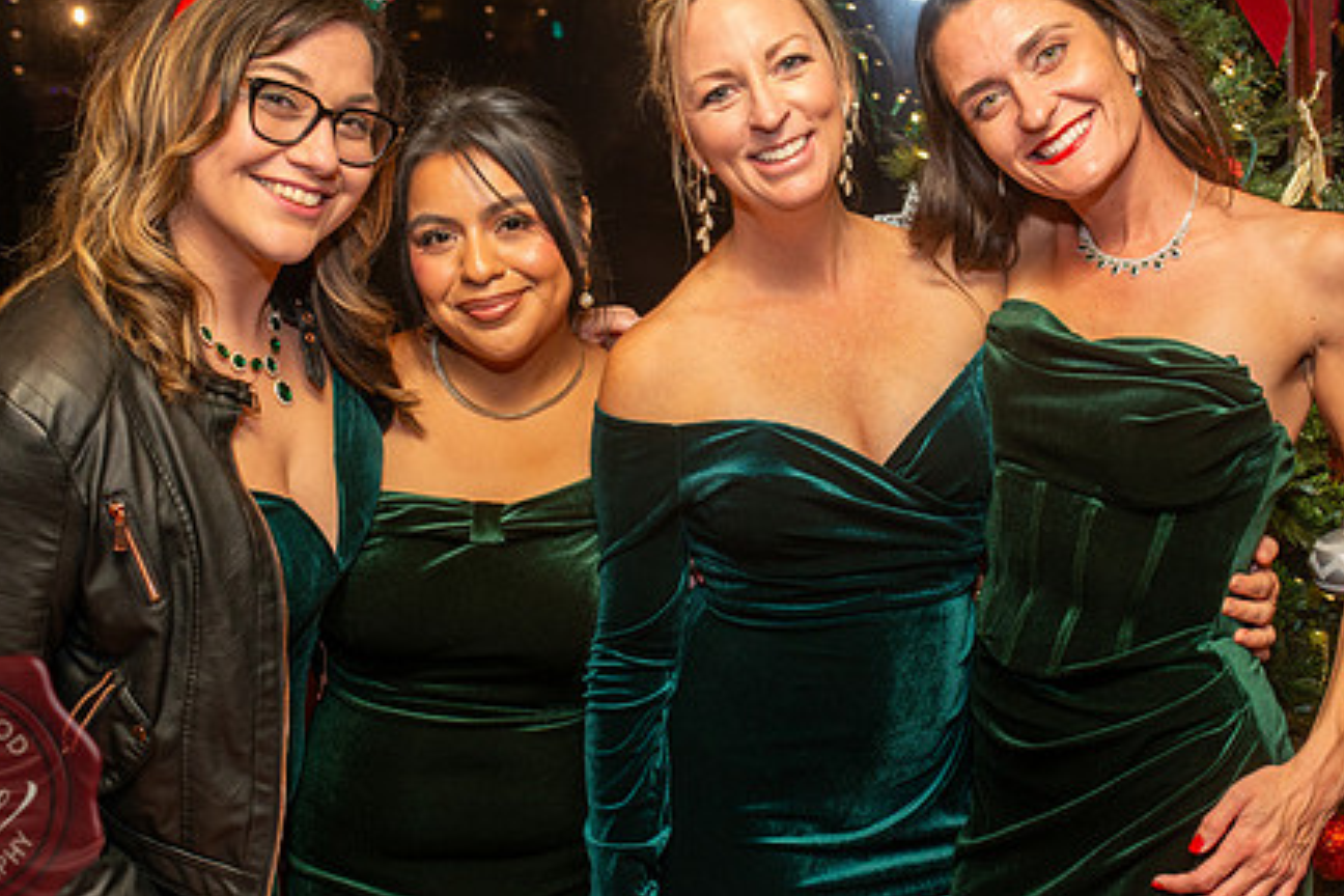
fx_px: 1755
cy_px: 412
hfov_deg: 41.9
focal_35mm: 47
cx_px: 678
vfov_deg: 28.6
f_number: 5.6
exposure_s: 1/30
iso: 640
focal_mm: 35
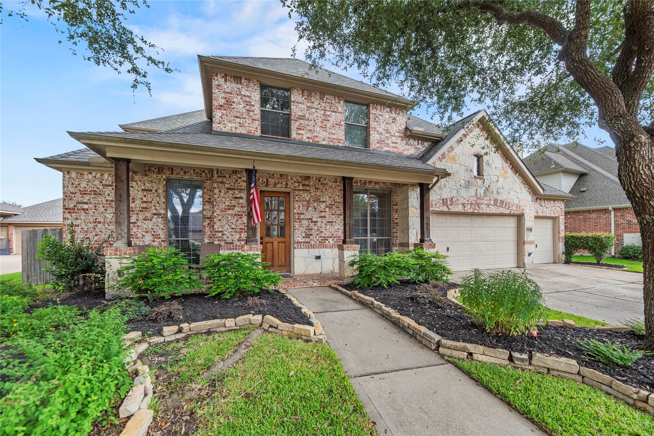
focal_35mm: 14
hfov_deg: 104.2
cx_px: 327
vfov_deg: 81.2
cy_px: 218
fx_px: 254
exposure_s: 1/250
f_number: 8
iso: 800
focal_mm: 14
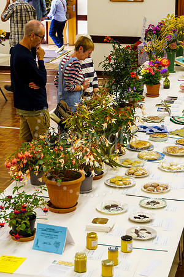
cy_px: 138
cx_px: 92
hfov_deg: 16.0
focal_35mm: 86
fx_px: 655
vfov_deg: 23.8
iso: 1250
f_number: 5.6
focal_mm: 57
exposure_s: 1/60
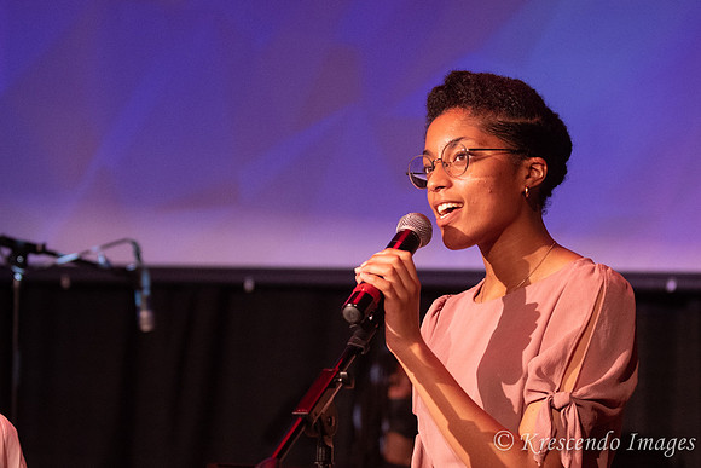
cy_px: 241
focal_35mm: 135
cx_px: 404
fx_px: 2625
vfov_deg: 10.2
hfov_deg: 15.2
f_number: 2.8
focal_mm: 78
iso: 3200
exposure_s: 1/200
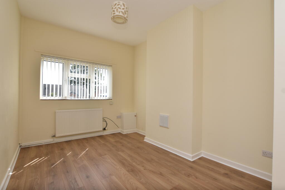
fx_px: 131
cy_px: 95
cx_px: 142
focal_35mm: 16
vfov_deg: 72.1
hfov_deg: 95.0
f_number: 5.6
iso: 200
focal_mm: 11
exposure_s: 1/250
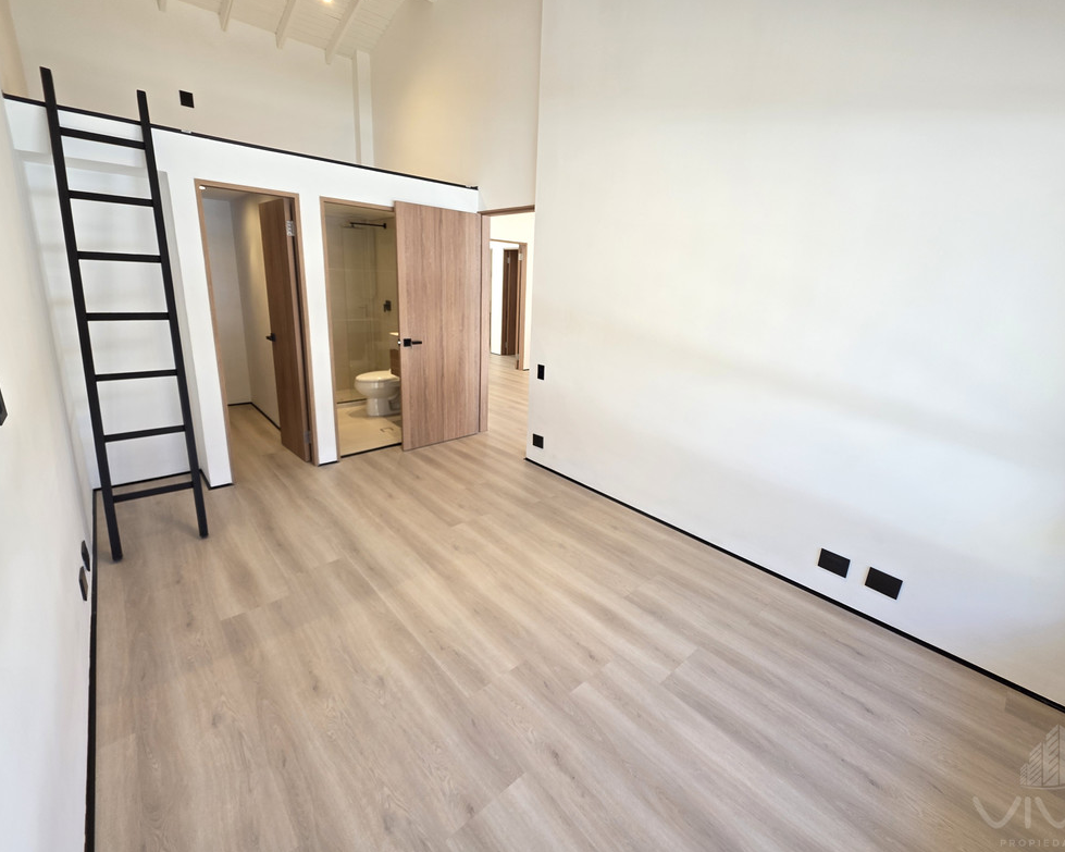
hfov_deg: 100.7
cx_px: 548
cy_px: 417
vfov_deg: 88.0
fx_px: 441
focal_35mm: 14
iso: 80
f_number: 1.9
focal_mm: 2.2
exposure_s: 1/40
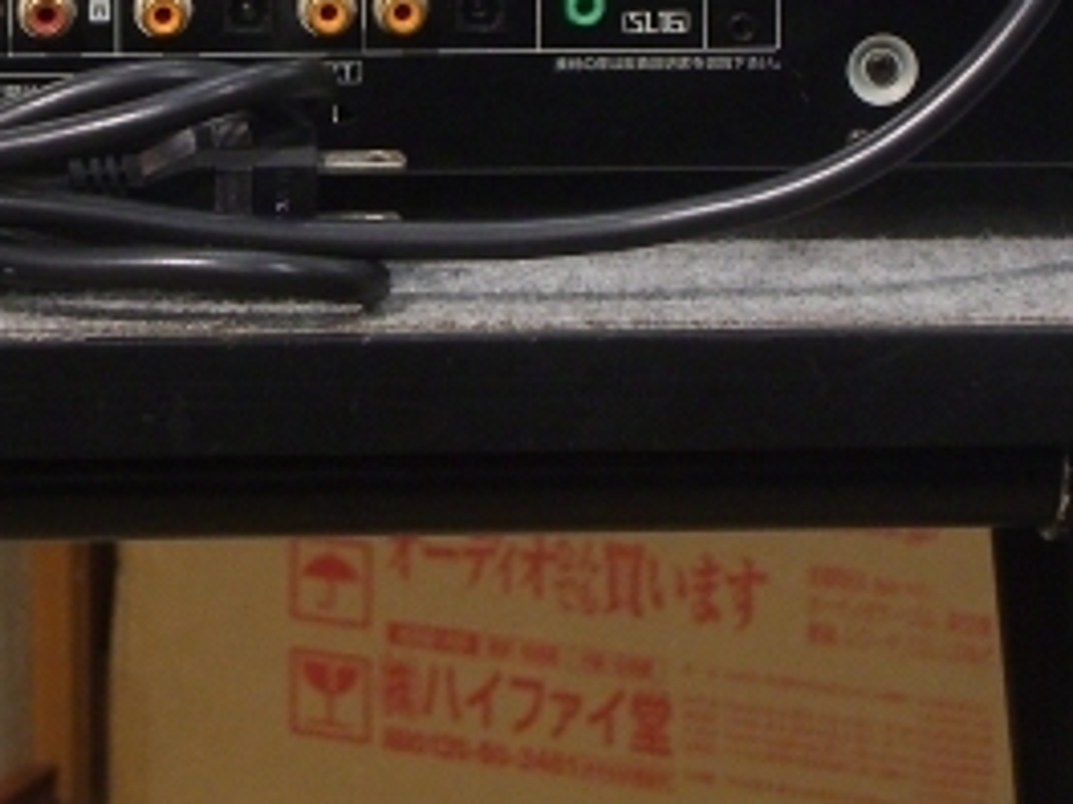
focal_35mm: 194
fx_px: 6013
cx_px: 252
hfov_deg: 10.2
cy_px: -114
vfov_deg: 7.6
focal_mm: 16.6
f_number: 4.4
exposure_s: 1/13
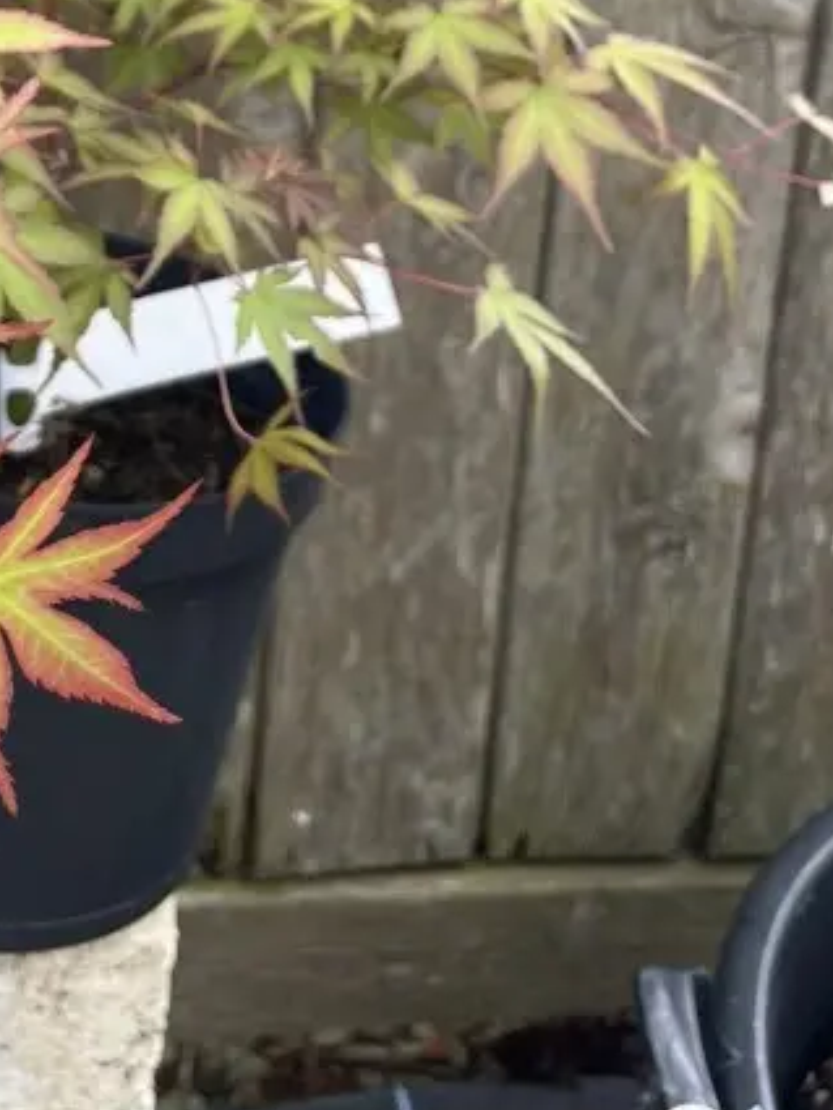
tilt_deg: -13.1
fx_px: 2117
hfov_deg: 21.5
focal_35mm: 66
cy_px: -227
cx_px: 8
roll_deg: -3.7
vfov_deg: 26.2
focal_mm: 5.1
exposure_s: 1/376
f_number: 1.6
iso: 50
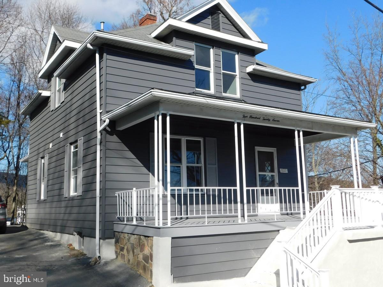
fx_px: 398
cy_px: 144
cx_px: 192
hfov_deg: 51.4
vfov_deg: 39.7
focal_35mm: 36
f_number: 3.5
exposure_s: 1/1250
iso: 125
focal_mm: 6.3
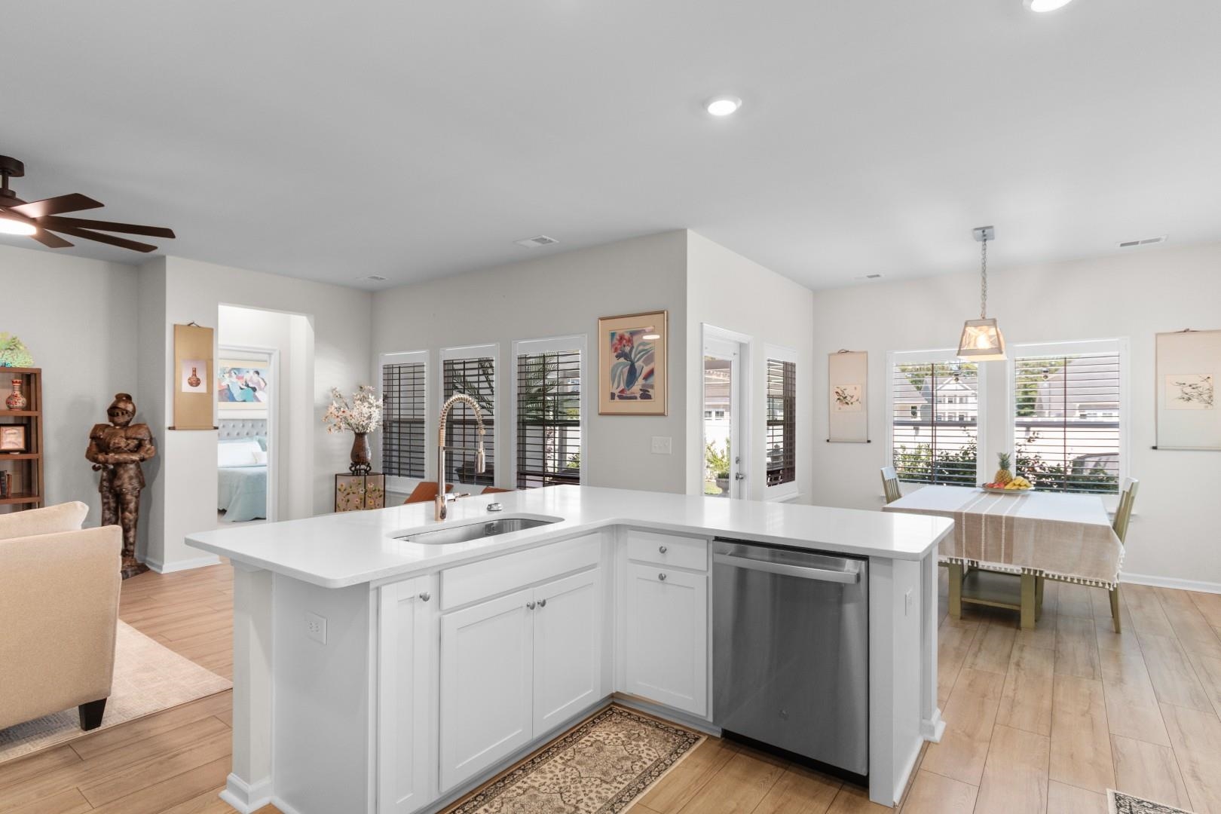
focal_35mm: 17
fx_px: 577
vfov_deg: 70.4
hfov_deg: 93.3
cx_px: 610
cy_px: 407
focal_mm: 11.5
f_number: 4.8
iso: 100
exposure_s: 1/15
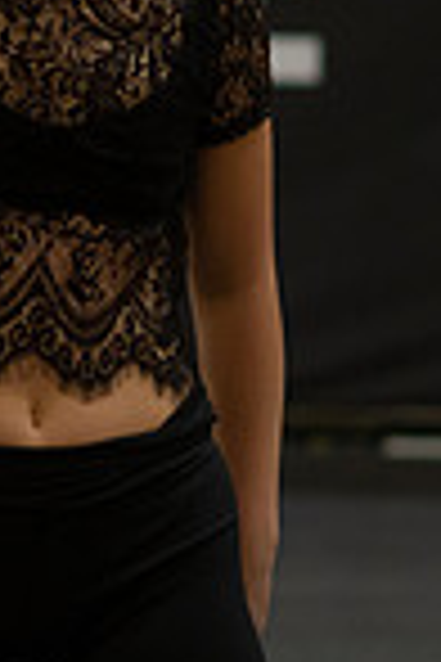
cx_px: 94
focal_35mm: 390
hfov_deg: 3.5
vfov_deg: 5.3
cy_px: 189
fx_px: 7166
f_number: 2
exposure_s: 1/640
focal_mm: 85
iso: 1250
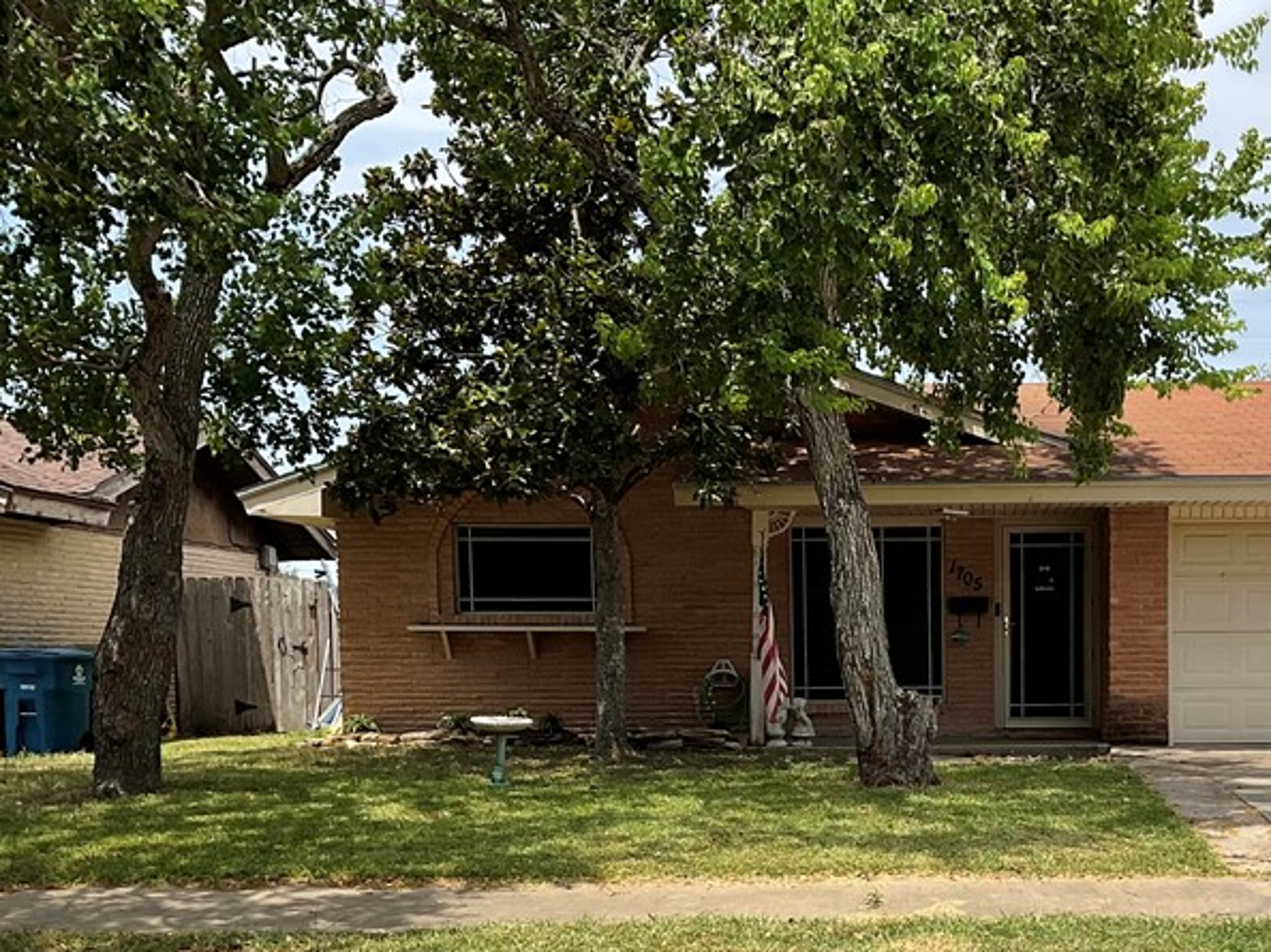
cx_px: 976
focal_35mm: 50
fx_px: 1835
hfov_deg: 37.1
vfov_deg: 28.3
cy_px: 794
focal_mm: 3
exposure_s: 1/1848
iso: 16
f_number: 1.8
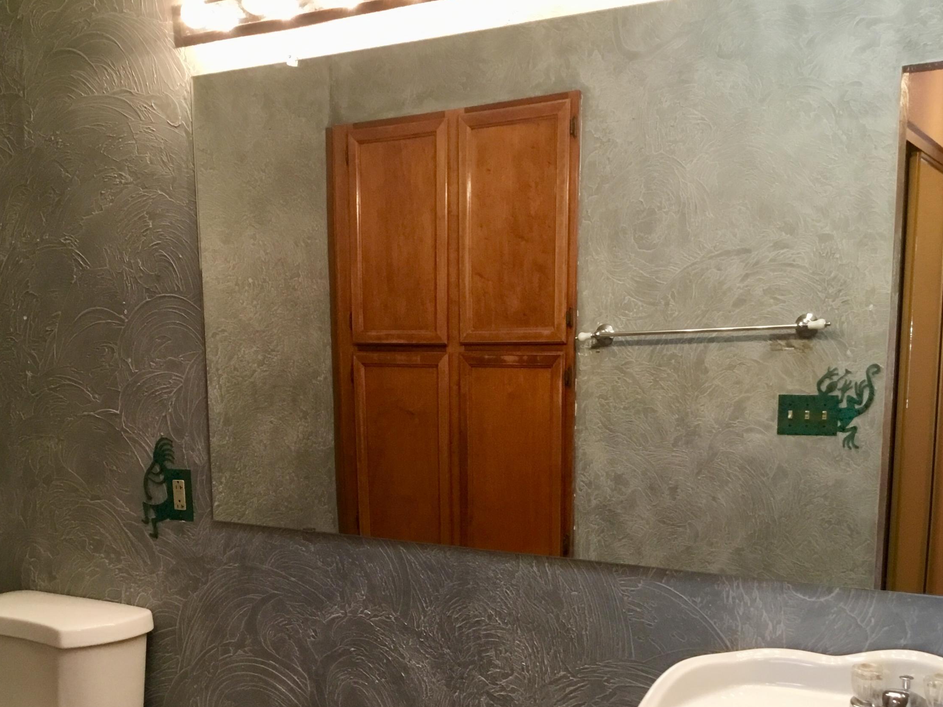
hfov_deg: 44.8
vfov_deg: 34.0
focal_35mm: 42
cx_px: 443
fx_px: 1144
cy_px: 476
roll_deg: +1.6
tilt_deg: -9.0
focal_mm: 3.3
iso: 100
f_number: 2.4
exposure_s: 1/30
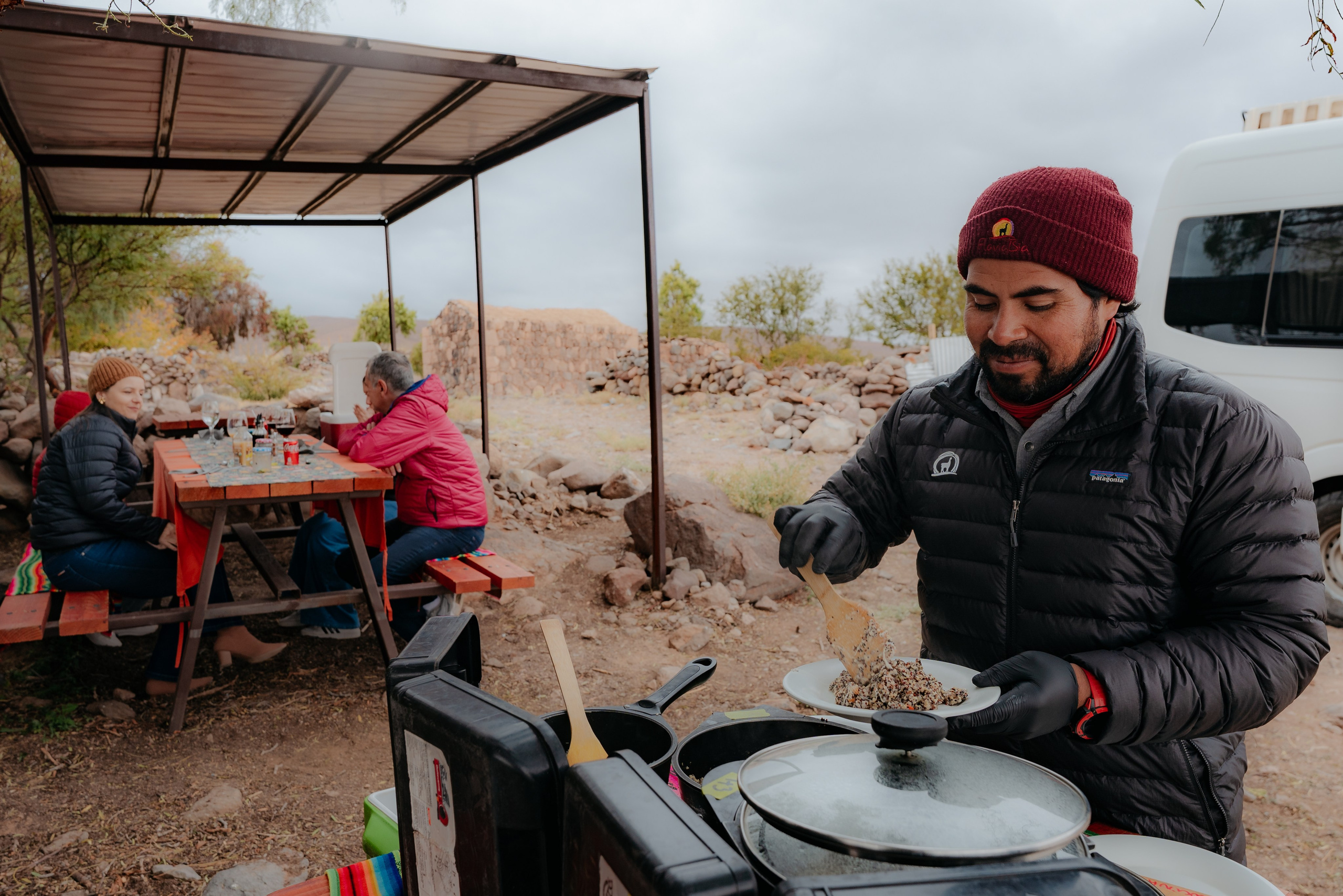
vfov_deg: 49.6
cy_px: 435
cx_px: 665
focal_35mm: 26
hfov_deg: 69.4
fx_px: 970
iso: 125
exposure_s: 1/160
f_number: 4.5
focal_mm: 16.9
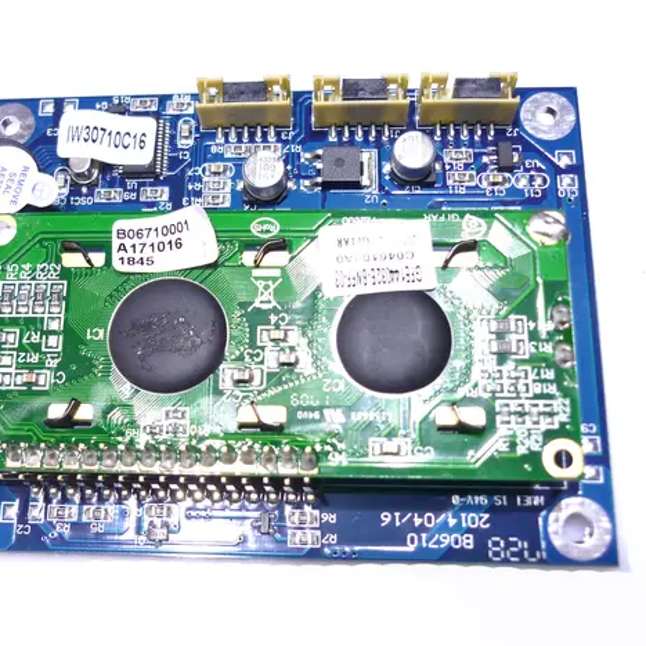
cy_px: 318
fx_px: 845
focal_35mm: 40
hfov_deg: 41.5
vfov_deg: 41.9
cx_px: 241
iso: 80
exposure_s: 1/80
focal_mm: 5.5
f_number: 2.8
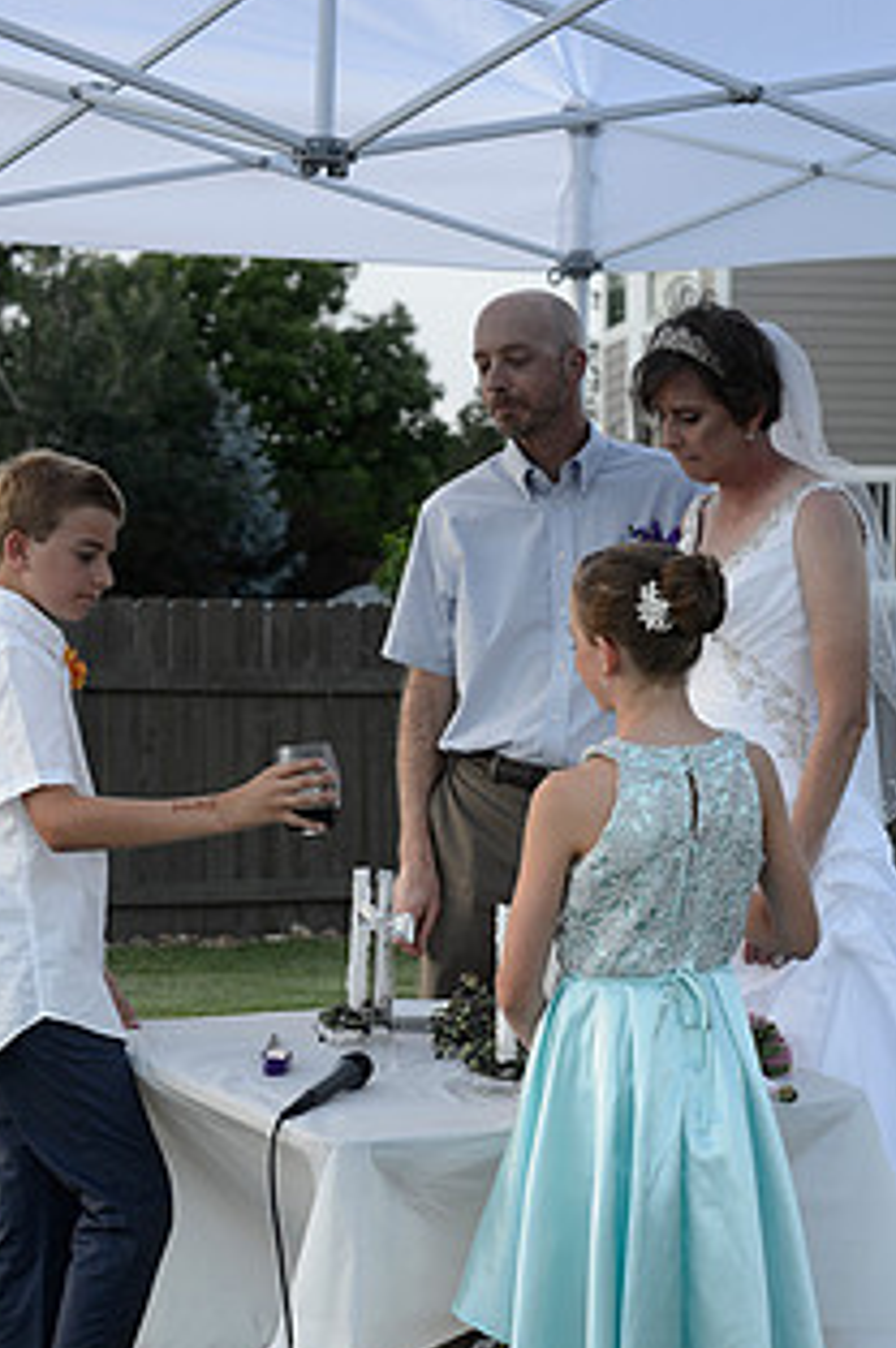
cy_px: 900
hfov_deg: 18.9
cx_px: 543
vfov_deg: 27.9
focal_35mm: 72
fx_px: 2694
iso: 200
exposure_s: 1/200
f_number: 5
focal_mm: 50
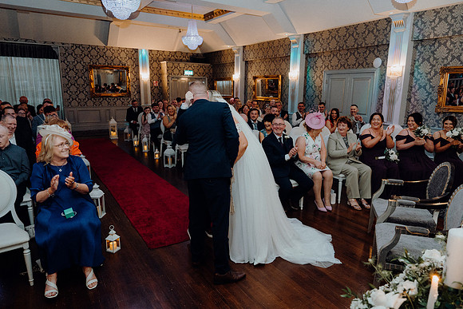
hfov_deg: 73.7
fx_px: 309
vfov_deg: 53.2
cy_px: 154
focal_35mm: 24
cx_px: 232
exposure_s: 1/160
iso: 2500
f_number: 3.5
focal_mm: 24
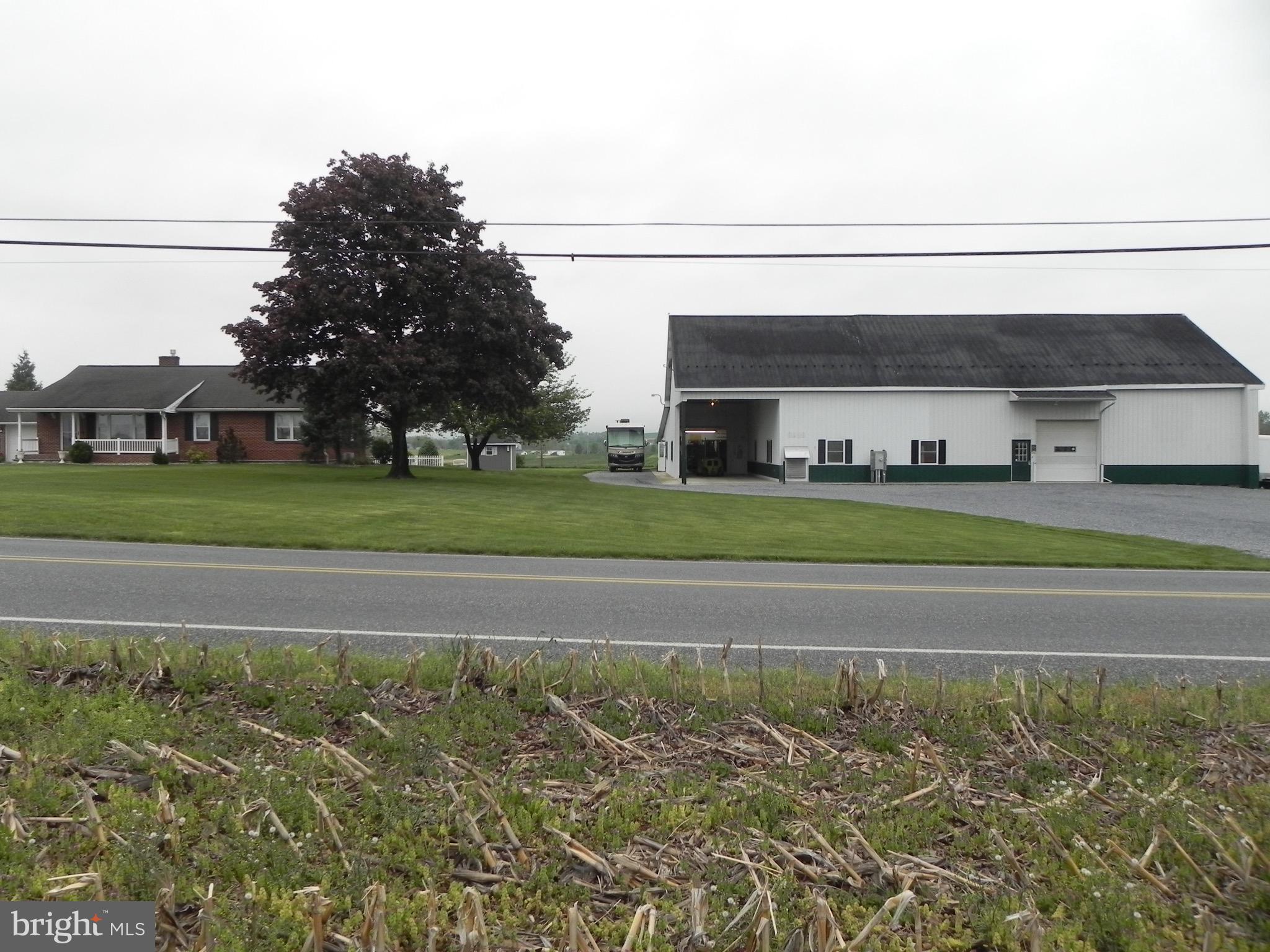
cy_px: 476
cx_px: 635
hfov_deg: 67.3
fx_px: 954
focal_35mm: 26
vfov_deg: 53.1
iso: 160
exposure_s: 1/172
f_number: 4.5
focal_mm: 4.6
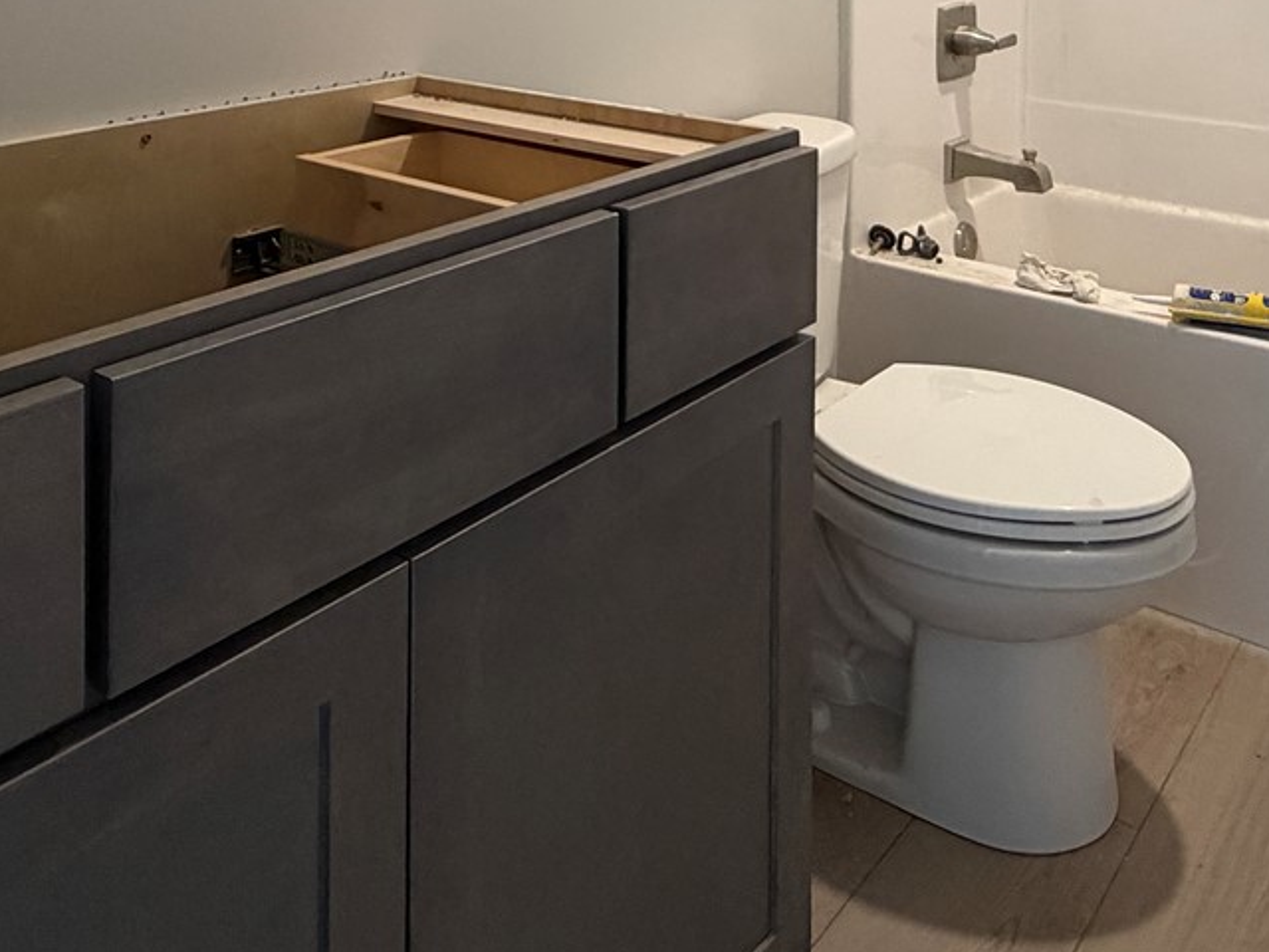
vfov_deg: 34.3
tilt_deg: -0.2
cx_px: 819
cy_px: -135
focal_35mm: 35
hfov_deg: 51.9
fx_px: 1283
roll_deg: +0.5
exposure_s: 1/60
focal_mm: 2.22
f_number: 2.2
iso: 320
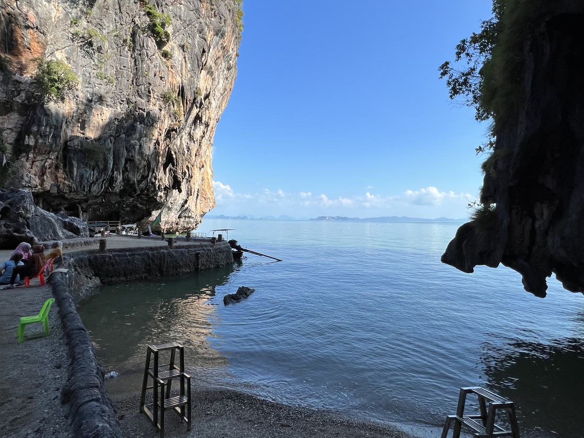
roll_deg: -0.6
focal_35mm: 17
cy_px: 209
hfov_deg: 91.0
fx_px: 287
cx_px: 287
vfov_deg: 74.7
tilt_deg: +2.1
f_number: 1.8
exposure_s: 1/1754
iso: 32
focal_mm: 1.57
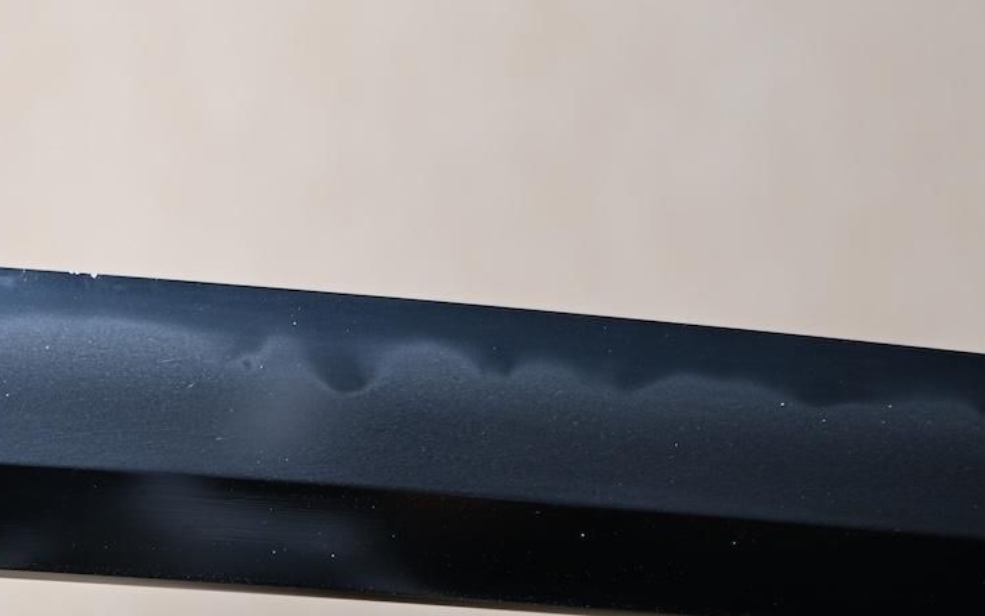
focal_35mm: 167
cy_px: 382
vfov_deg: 7.9
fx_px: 4483
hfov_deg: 12.5
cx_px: 305
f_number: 5
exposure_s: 1
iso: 100
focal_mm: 57
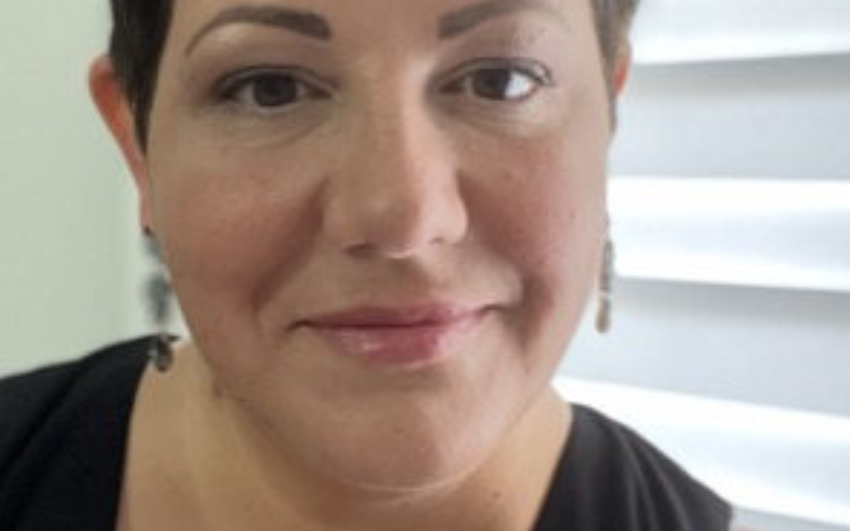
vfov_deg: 29.2
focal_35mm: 43
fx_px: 996
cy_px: 103
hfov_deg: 46.2
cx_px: 428
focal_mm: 2.71
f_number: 2.2
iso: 320
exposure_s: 1/60
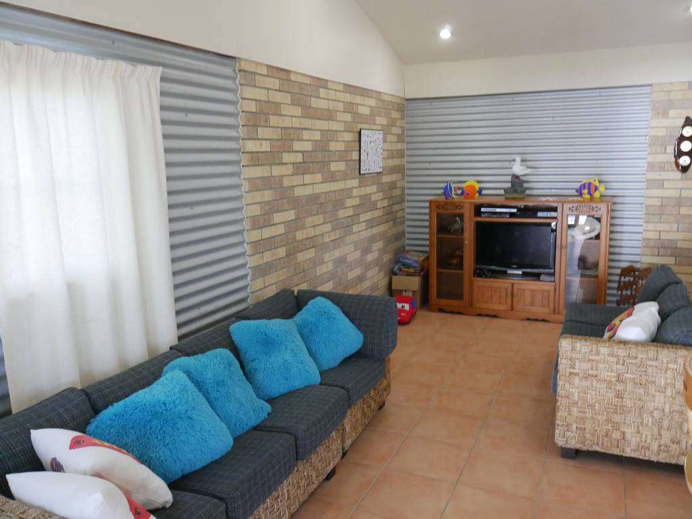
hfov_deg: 63.4
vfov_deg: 49.8
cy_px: 260
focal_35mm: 28
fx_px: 560
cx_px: 346
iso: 3200
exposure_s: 1/40
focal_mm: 14
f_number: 7.1
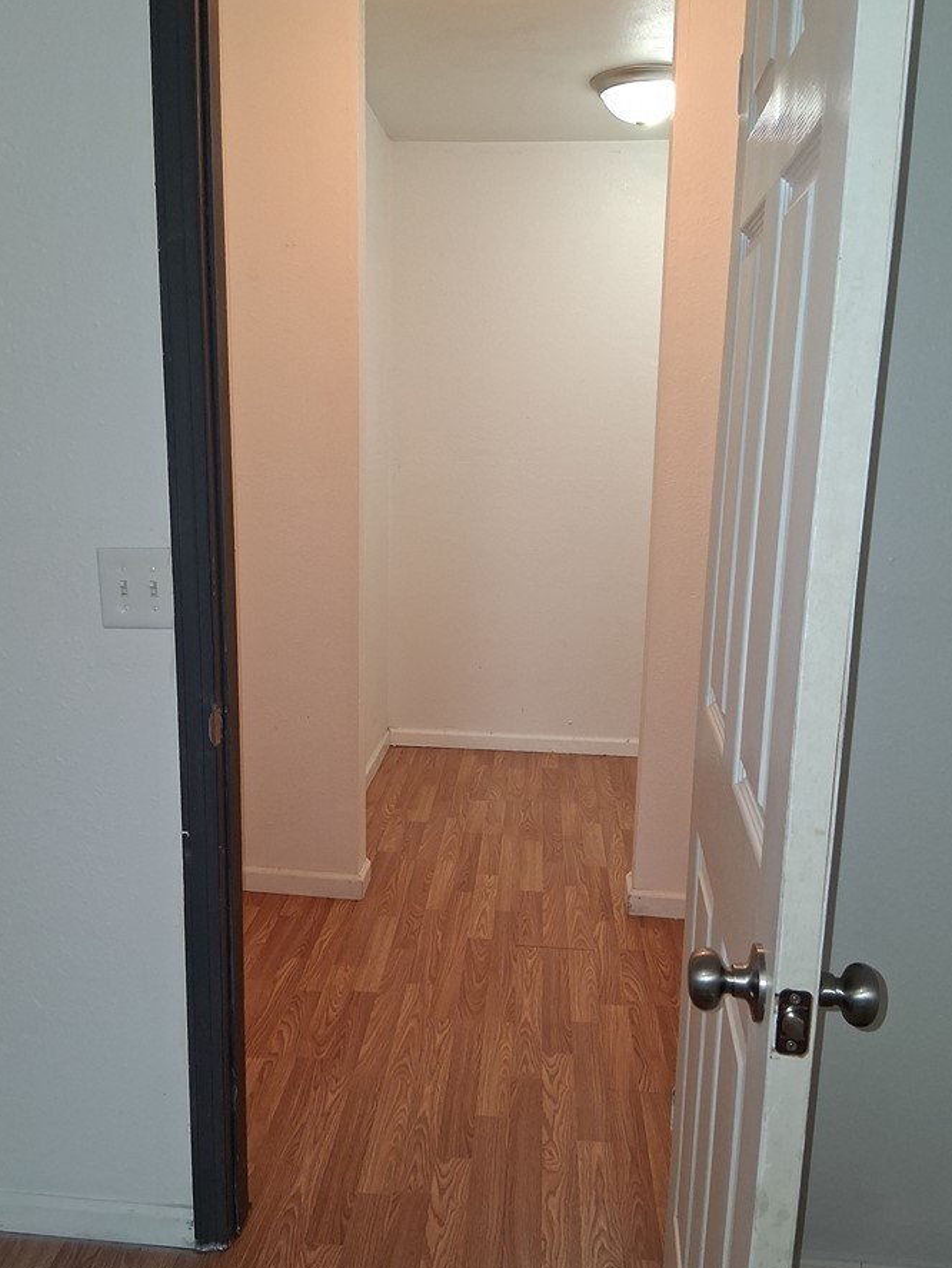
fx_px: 1099
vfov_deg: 59.9
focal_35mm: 30
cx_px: 425
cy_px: 659
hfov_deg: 46.7
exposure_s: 1/50
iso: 250
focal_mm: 3.98
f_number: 1.8
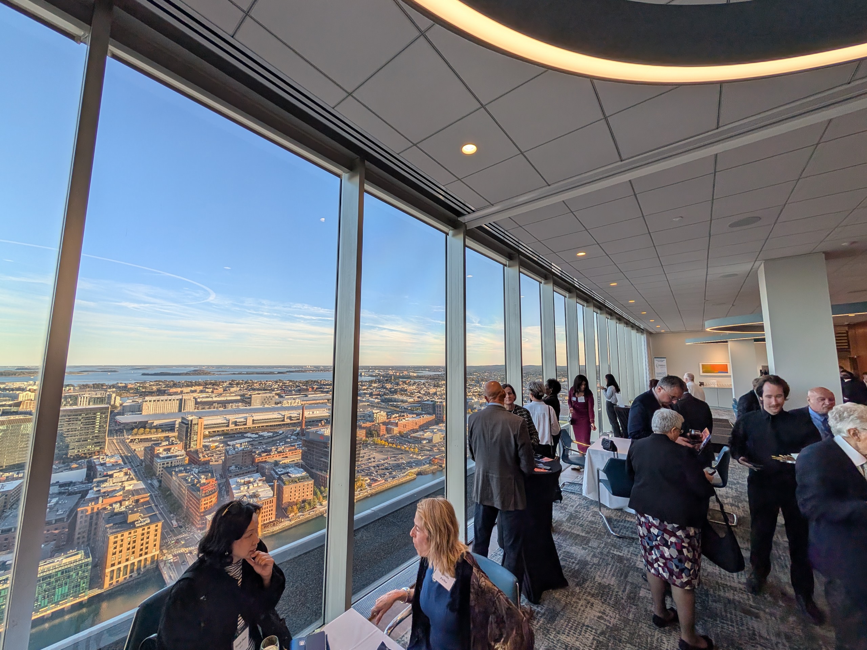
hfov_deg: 110.5
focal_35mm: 12
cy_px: 325
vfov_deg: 94.5
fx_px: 301
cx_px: 434
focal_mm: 2.02
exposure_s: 1/813
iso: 47
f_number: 1.7
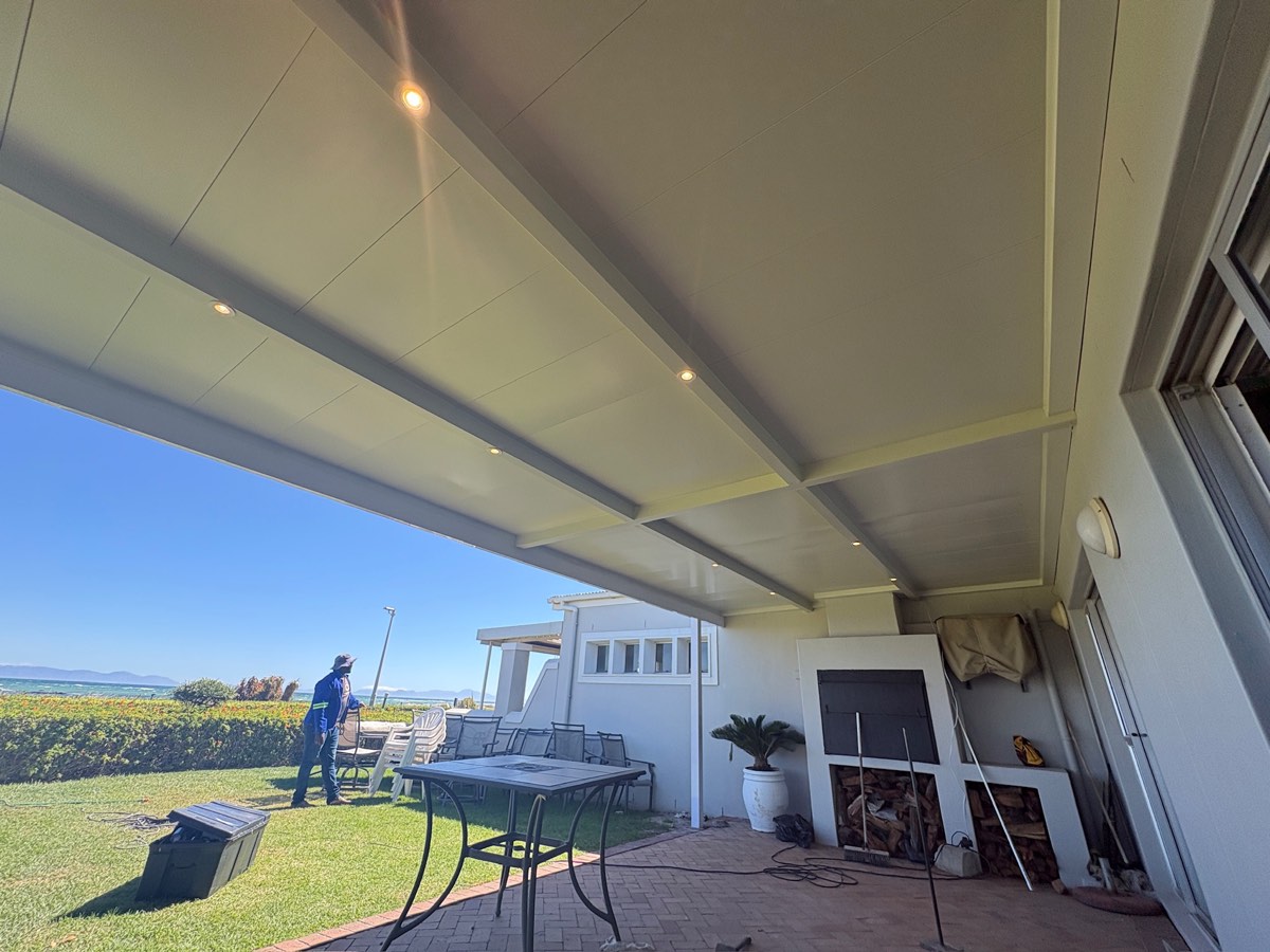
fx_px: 514
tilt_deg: +25.4
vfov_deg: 85.7
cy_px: 476
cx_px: 635
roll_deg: -2.3
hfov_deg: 102.1
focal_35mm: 14
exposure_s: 1/435
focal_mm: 2.22
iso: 64
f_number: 2.2
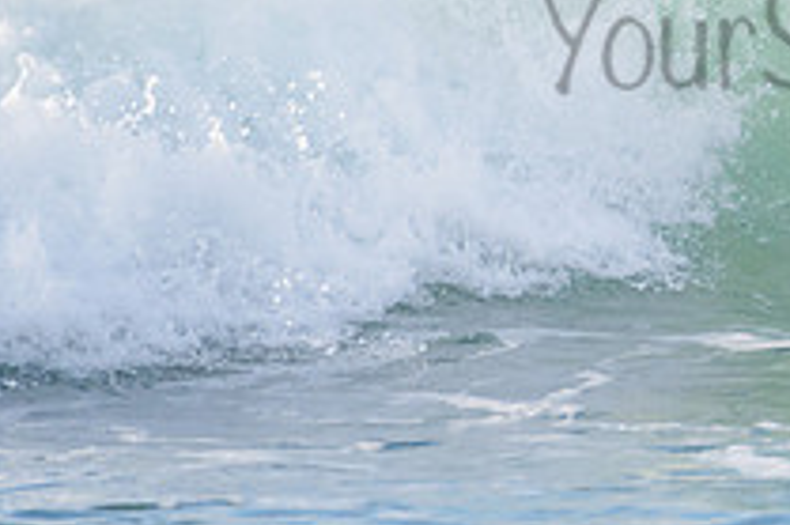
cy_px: 16
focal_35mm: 1704
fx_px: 37363
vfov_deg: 0.8
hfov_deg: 1.2
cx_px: 1178
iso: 400
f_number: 5.6
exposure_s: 1/1250
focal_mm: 500
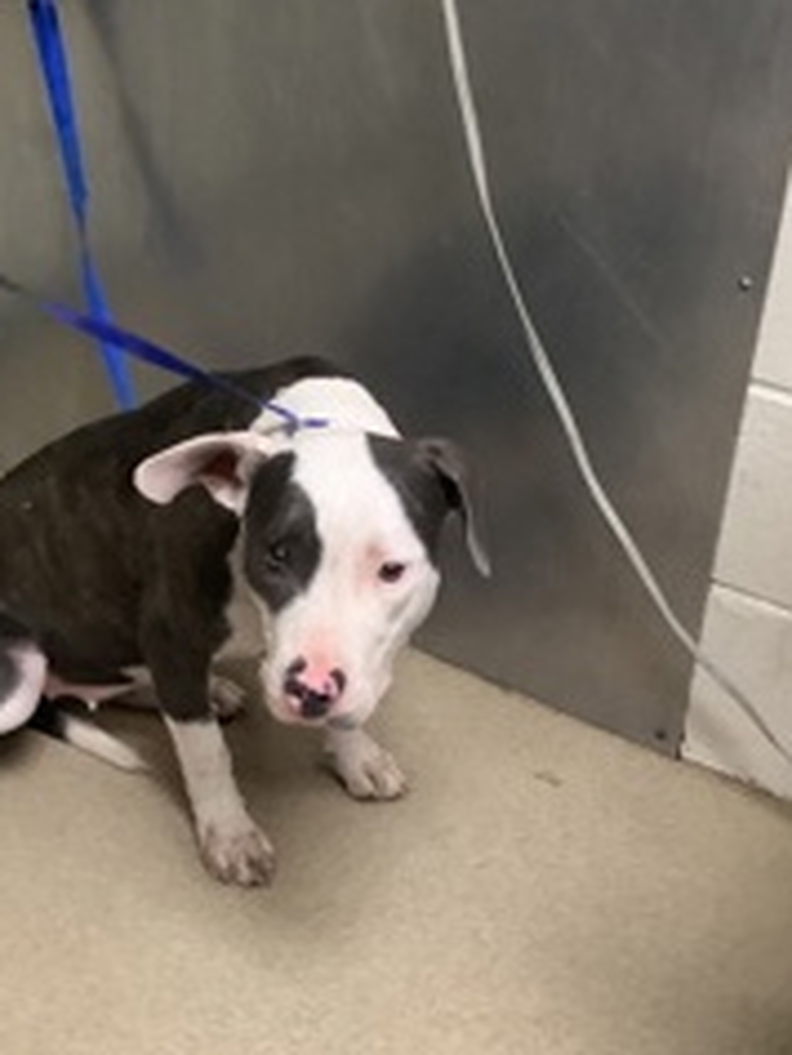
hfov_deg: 26.4
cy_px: 739
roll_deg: +0.5
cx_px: 238
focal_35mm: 55
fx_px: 1676
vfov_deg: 34.5
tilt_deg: -37.2
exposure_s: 1/33
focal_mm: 3.3
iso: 320
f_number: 2.4
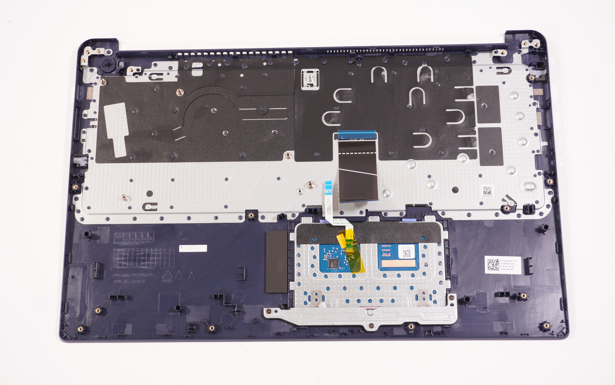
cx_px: 307
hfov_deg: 41.1
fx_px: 821
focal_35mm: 49
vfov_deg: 26.3
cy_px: 187
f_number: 5.6
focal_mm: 32
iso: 500
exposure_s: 1/100
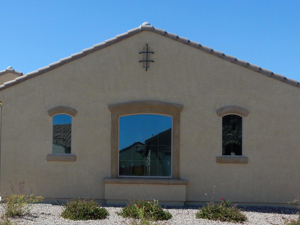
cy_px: 156
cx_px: 48
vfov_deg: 27.8
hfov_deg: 35.3
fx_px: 451
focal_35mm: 52
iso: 125
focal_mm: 4.5
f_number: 3.7
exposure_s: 1/1600
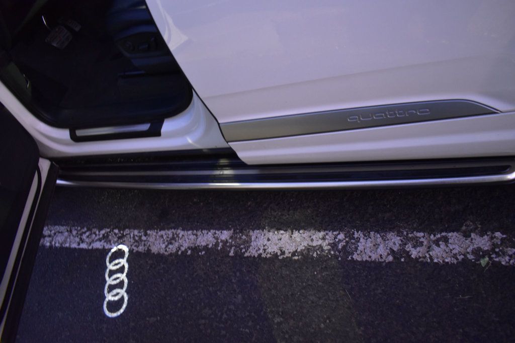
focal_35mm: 27
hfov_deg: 67.4
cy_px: 172
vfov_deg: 47.9
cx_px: 258
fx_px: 386
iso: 1600
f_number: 3.5
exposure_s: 1/6
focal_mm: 18
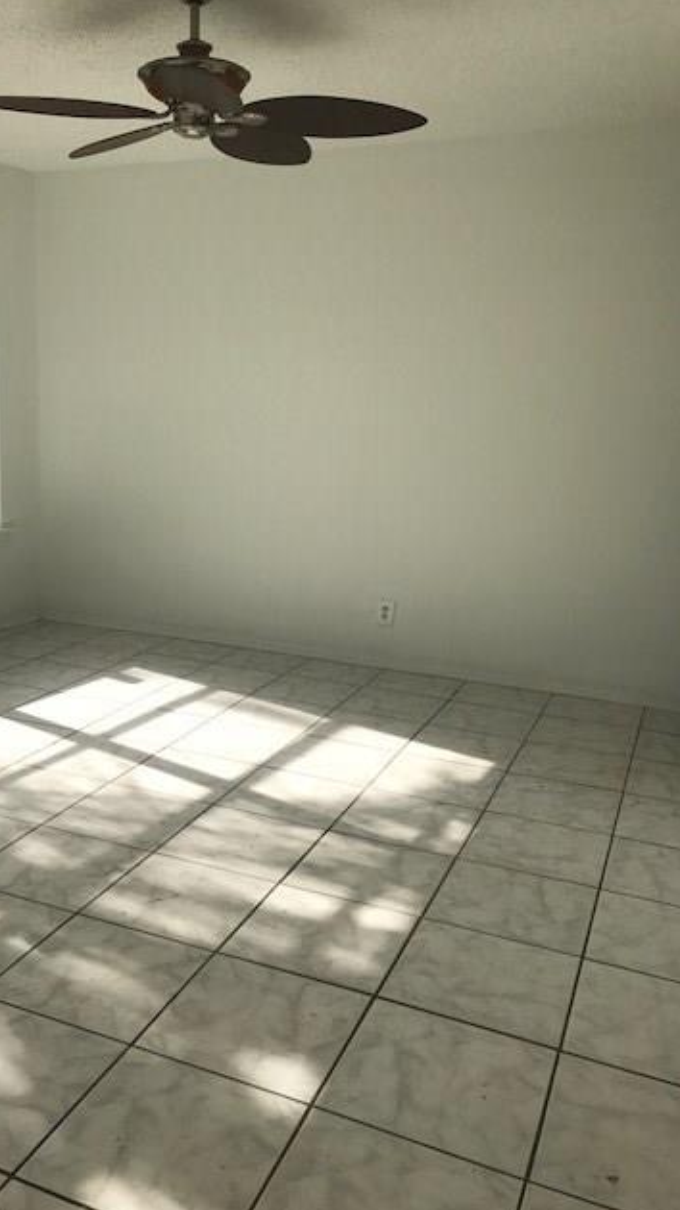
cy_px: 609
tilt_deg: -10.9
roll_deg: -2.2
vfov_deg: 62.6
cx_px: 225
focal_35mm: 31
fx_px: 995
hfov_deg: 37.3
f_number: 1.8
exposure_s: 1/760
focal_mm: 3.99
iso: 20
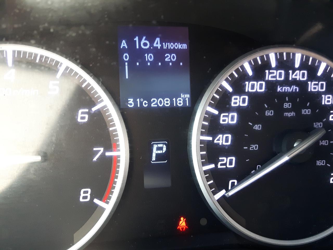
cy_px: 125
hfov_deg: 58.4
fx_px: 298
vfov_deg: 45.4
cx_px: 166
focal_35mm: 31
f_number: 1.9
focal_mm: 3.7
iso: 160
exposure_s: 1/33
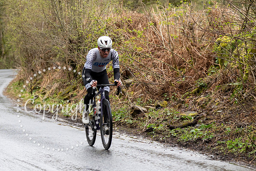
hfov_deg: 10.0
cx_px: 129
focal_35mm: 205
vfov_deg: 6.7
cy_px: 68
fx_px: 1456
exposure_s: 1/1000
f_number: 3.5
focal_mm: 86
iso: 1000
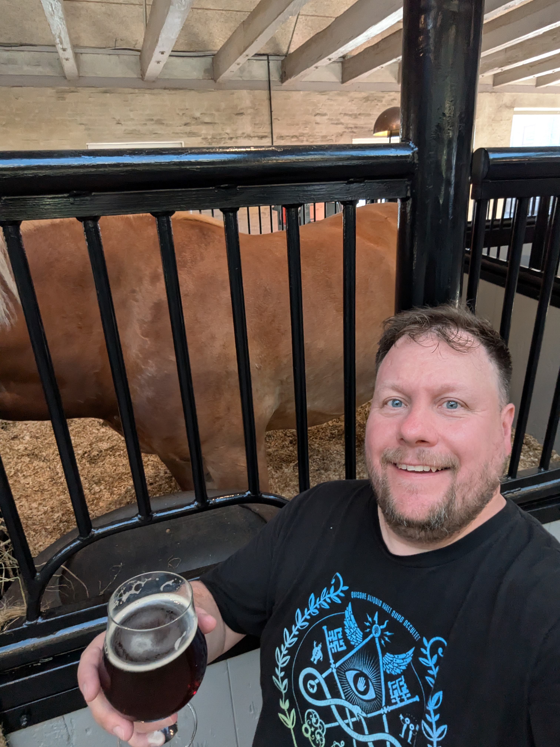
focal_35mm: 21
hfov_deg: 63.4
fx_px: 453
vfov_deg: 79.0
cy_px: 374
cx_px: 280
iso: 394
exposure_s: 1/100
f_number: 2.2
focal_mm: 2.74
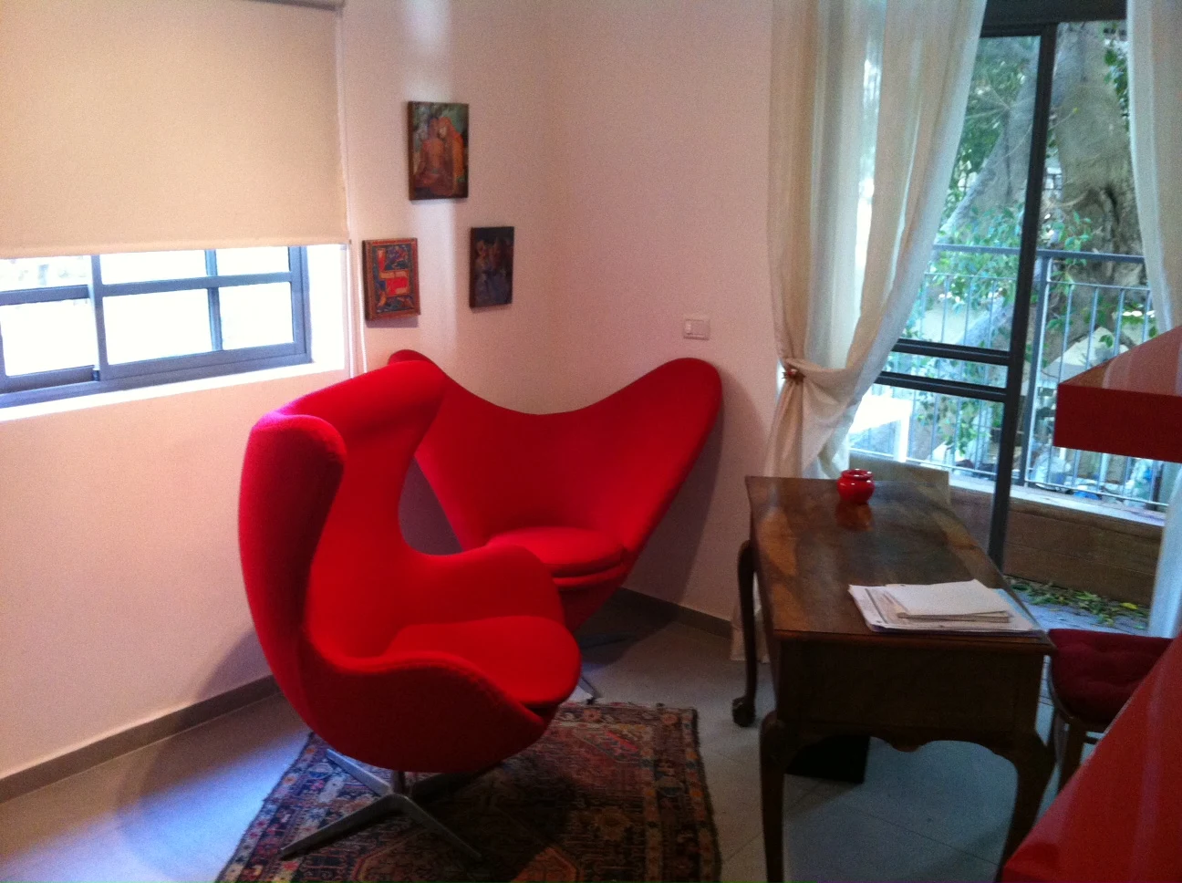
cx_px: 591
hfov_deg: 52.7
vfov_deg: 40.6
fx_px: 1193
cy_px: 442
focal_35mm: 35
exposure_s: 1/15
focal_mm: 3.85
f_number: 2.8
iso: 320
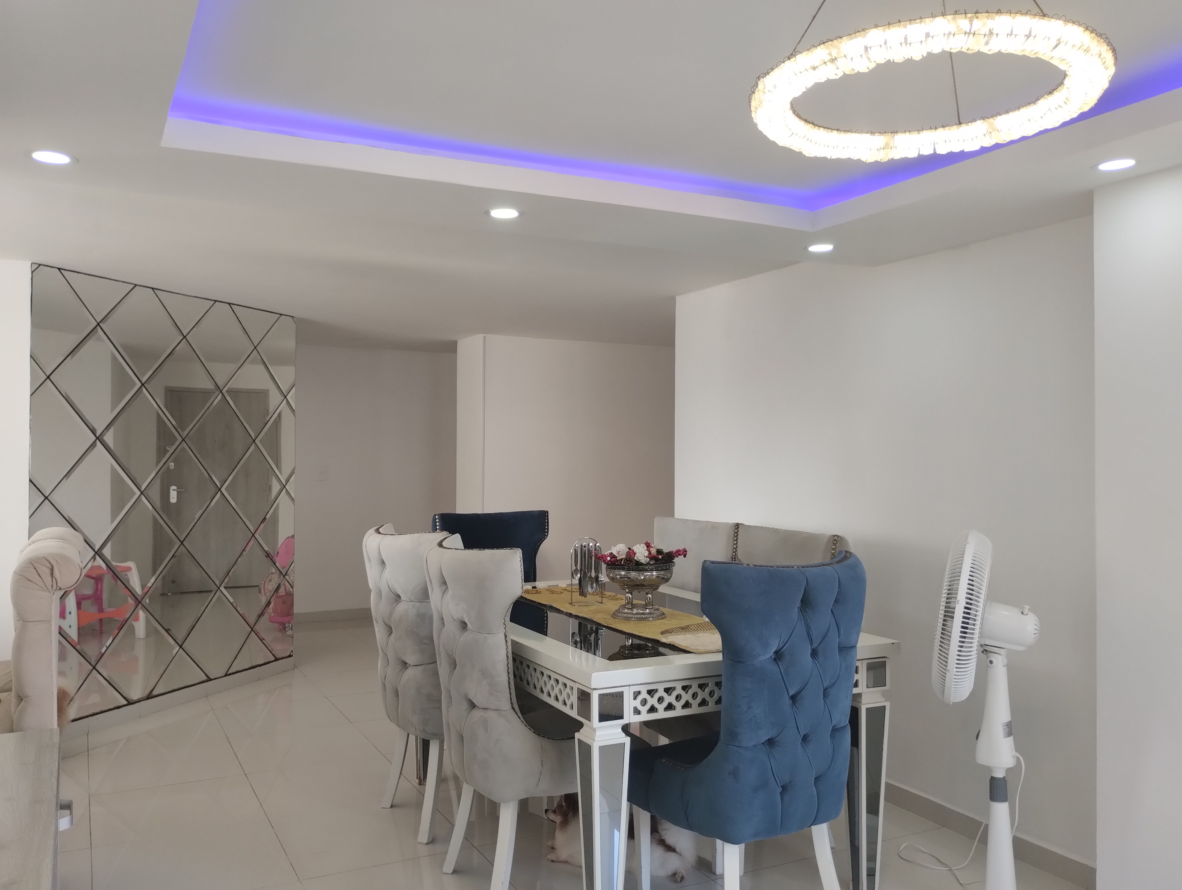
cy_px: 445
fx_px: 957
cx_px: 591
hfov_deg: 63.4
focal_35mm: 28
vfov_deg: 49.9
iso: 219
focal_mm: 4.27
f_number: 1.8
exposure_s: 1/60
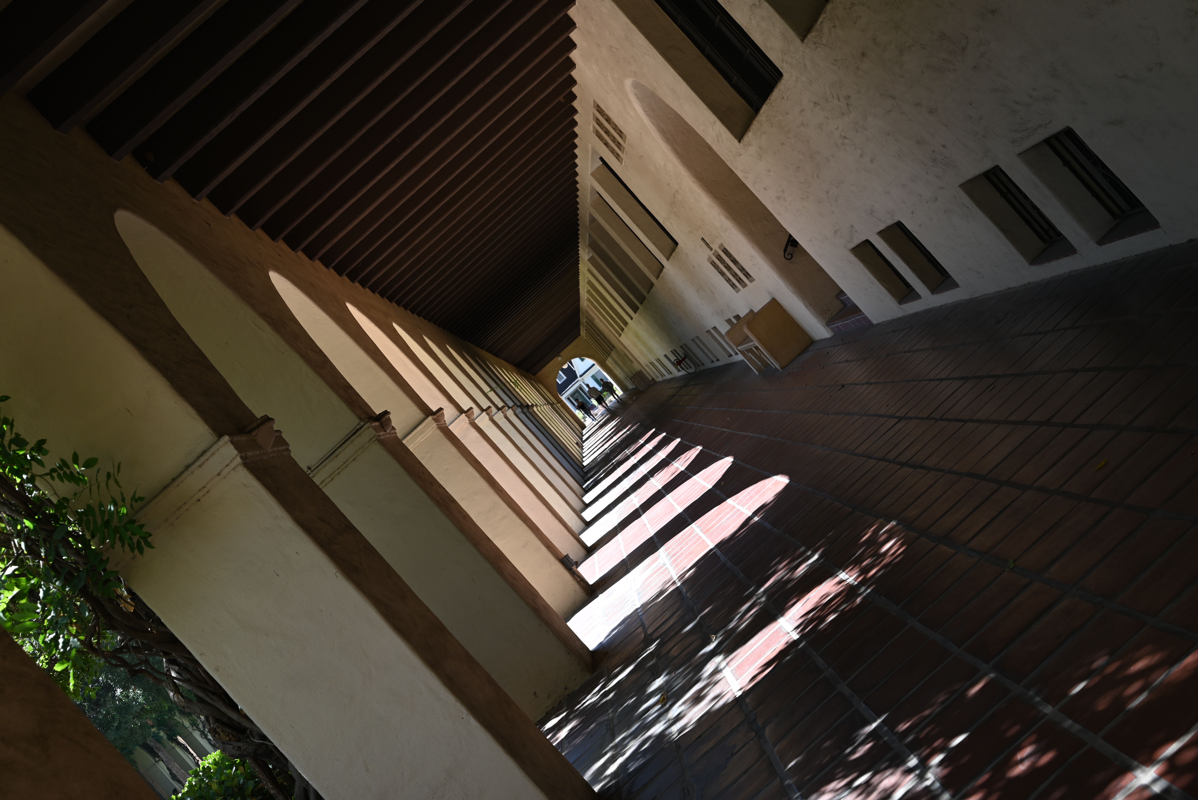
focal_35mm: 50
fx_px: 1664
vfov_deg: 27.0
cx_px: 599
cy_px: 400
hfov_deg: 39.6
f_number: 6.3
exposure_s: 1/80
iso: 100
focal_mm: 50
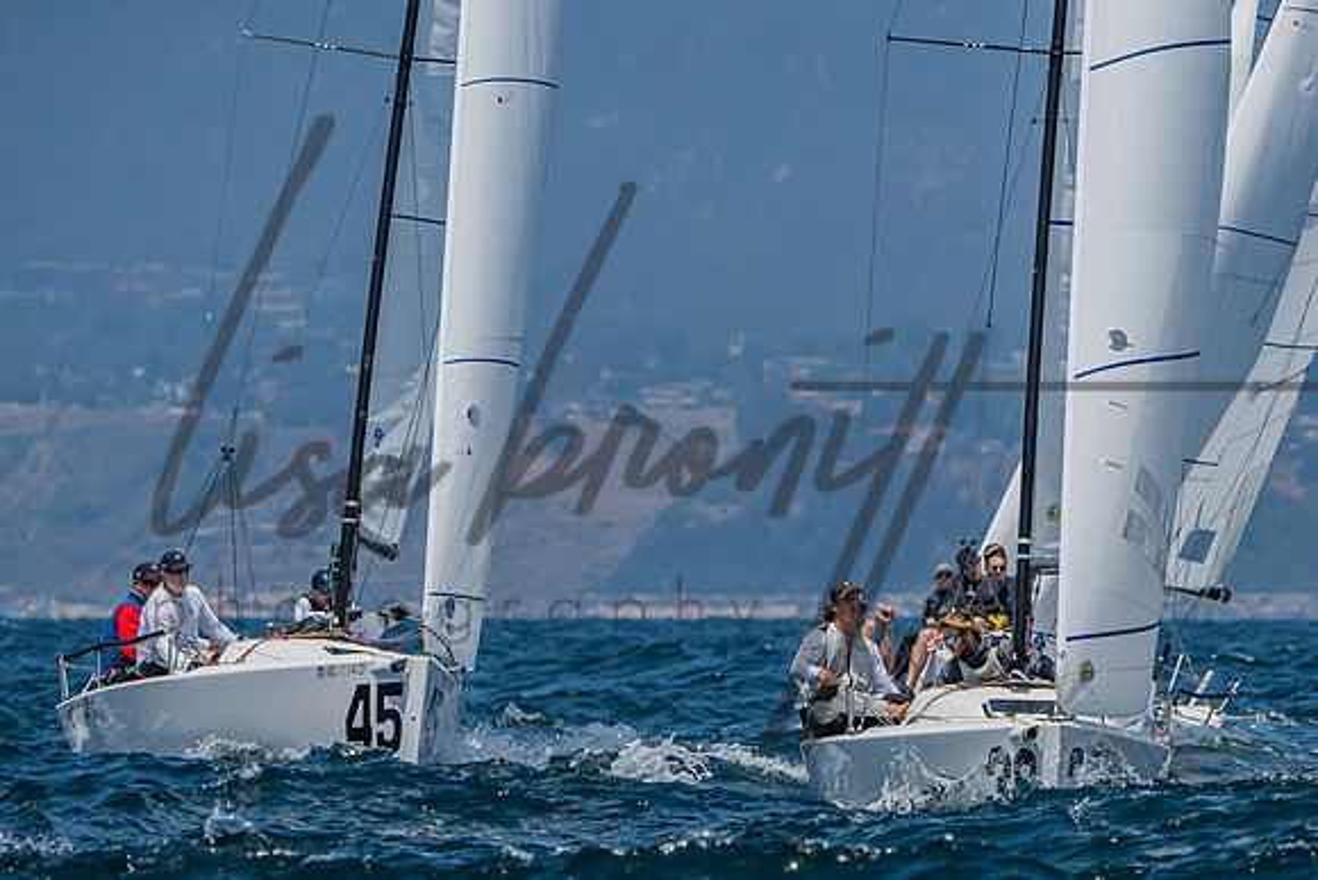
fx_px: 18939
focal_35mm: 517
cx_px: 942
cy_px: 646
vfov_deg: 2.7
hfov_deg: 4.0
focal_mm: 280
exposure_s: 1/2500
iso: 400
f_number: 6.3
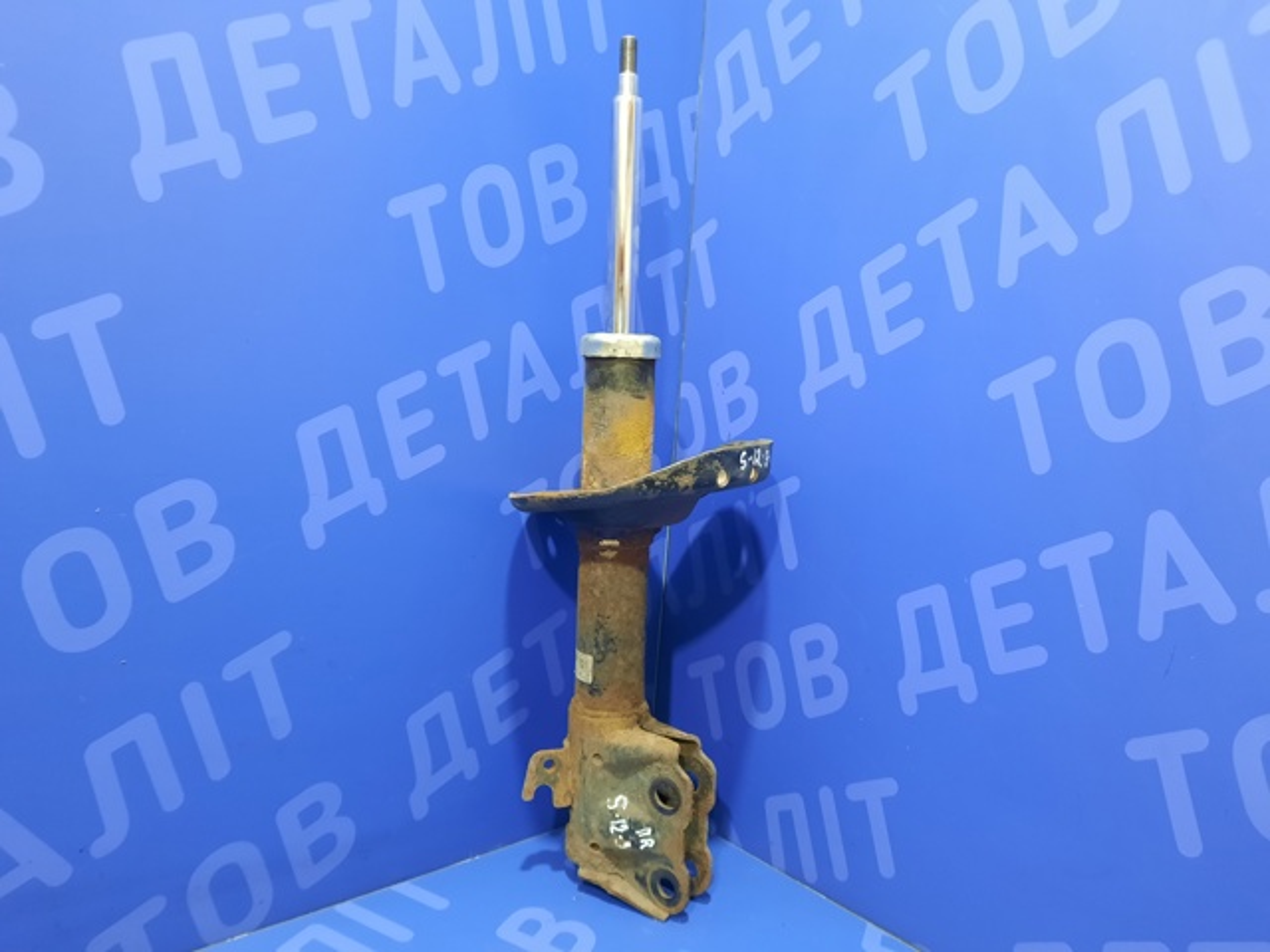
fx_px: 917
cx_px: 635
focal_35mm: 25
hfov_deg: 69.4
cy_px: 476
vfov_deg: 54.9
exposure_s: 1/25
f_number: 2
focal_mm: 4.6
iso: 500
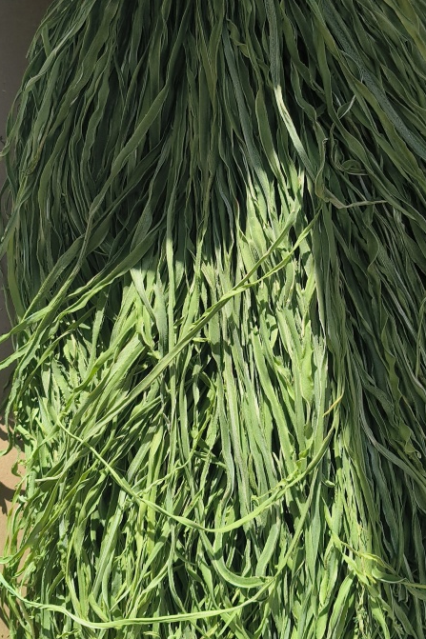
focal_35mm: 43
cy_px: 263
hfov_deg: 31.1
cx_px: 246
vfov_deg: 45.3
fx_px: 764
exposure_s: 1/2765
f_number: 1.8
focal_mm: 4.84
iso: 80
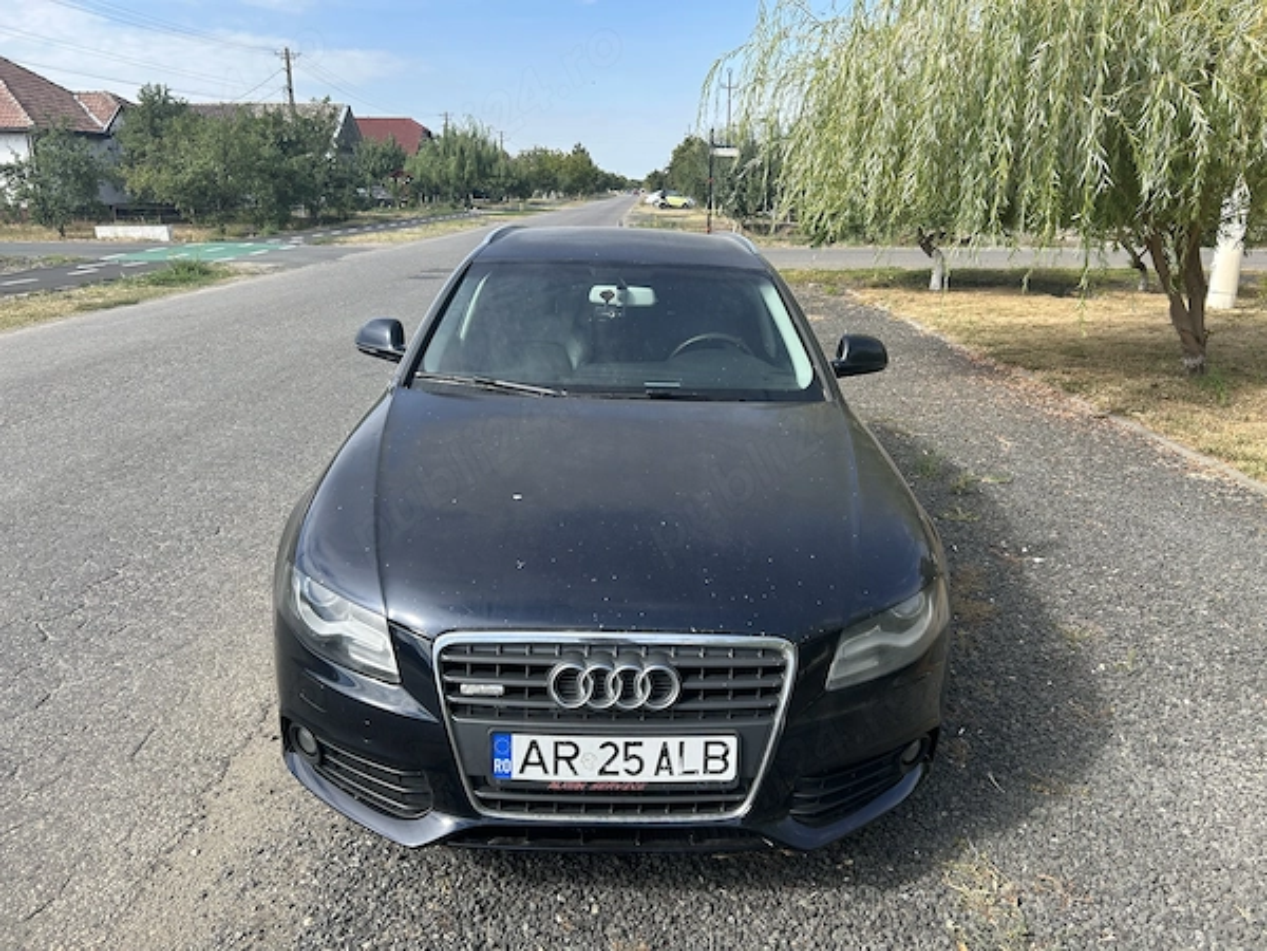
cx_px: 634
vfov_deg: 53.1
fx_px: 952
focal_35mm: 26
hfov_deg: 67.3
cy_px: 476
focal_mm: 5.7
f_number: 1.5
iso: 50
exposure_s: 1/1751
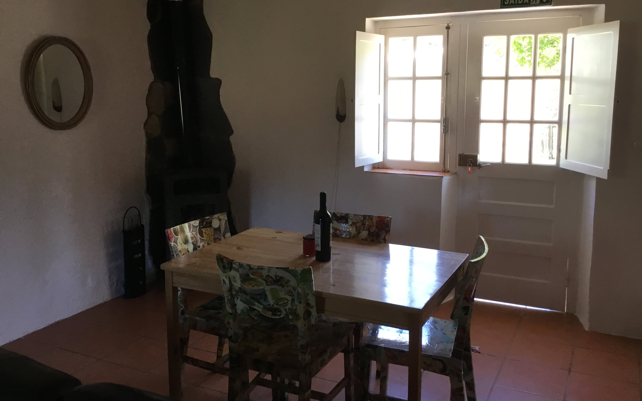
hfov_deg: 58.1
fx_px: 577
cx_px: 322
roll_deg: +0.6
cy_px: 166
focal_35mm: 33
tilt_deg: -7.7
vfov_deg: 38.2
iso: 40
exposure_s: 1/33
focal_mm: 3.3
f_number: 2.4
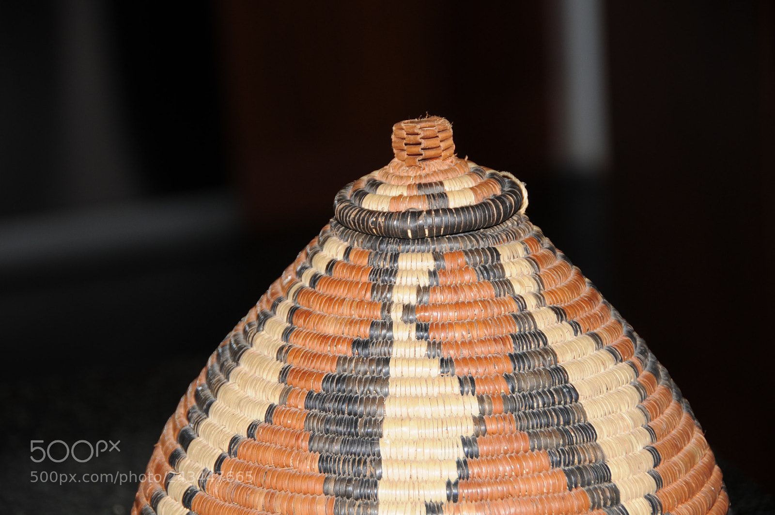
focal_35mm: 158
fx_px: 3387
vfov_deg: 8.7
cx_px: 388
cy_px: 258
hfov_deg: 13.1
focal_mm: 105
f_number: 5.3
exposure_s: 1/60
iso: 200
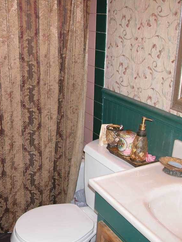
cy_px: 121
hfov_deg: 30.8
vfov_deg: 41.2
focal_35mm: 46
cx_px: 38
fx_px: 322
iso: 100
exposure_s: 1/60
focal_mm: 8.9
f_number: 2.8
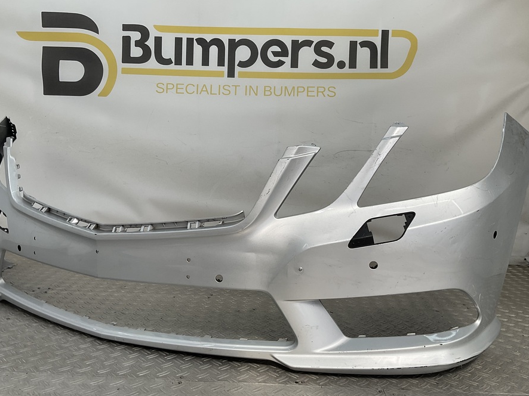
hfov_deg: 55.3
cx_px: 252
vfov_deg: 42.9
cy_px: 195
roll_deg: -2.0
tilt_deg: -7.1
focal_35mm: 33
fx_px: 504
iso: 16
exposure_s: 1/314
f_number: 1.8
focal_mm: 3
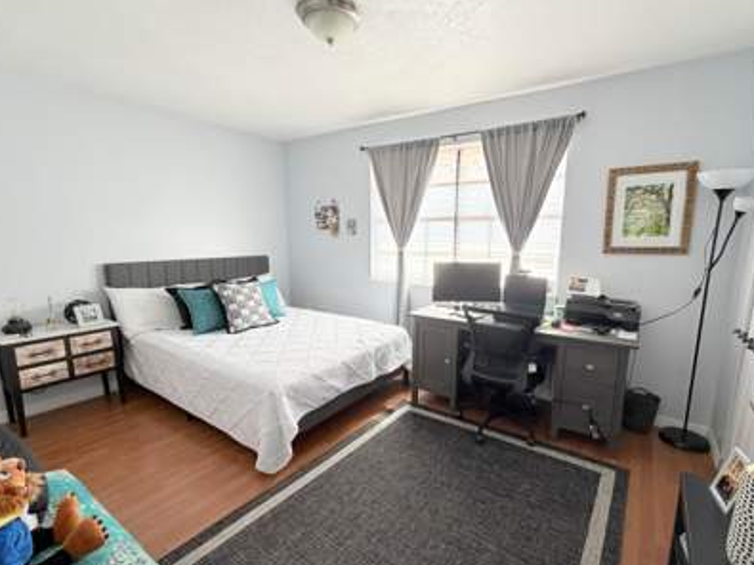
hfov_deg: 90.9
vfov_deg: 74.7
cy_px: 296
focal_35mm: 17
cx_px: 399
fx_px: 370
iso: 200
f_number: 2.2
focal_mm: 2.22
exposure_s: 1/121
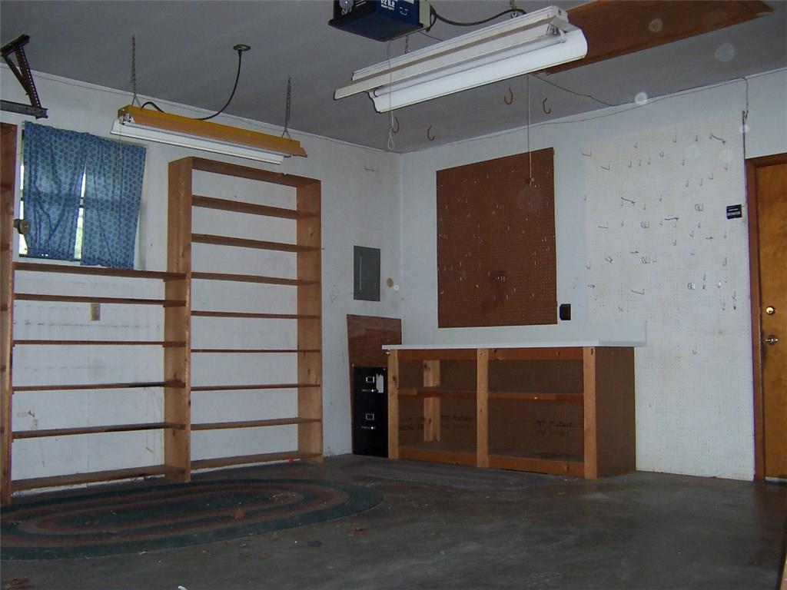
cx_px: 394
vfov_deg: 39.7
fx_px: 818
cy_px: 295
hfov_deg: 51.4
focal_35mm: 36
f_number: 2.8
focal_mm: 5.6
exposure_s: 1/60
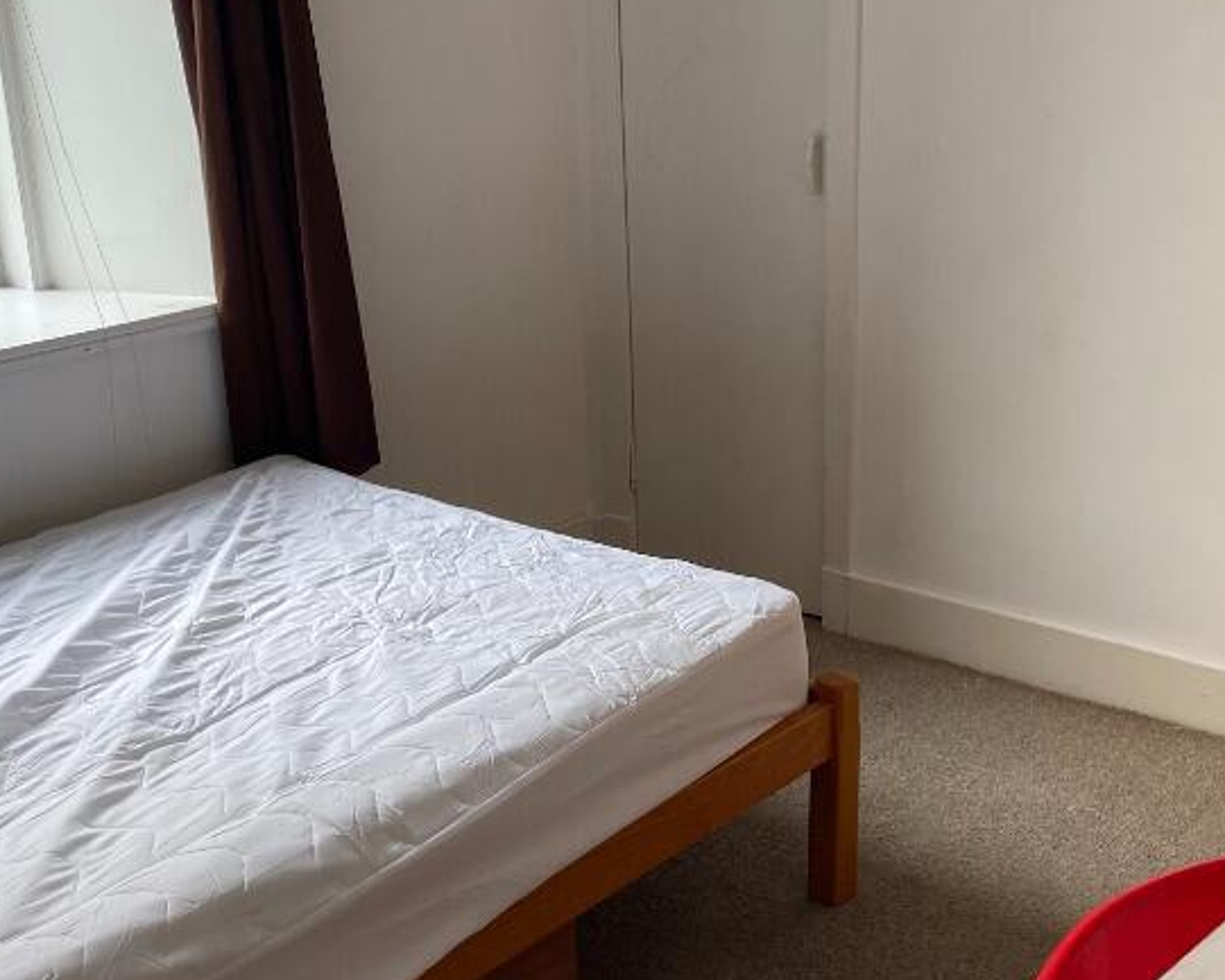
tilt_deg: -19.0
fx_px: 1741
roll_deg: +1.7
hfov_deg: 38.8
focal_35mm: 48
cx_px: 641
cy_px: 516
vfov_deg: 31.5
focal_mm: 4.2
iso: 80
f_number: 1.6
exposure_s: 1/100
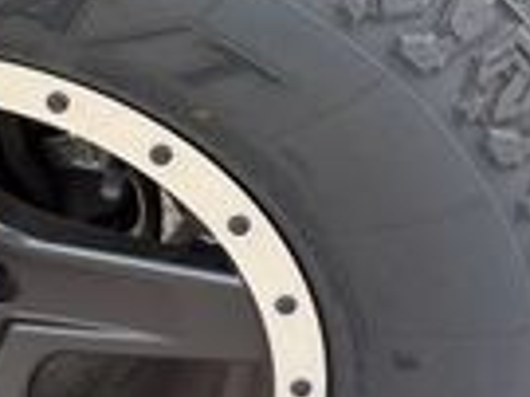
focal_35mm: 114
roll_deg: -3.7
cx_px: -122
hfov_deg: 16.5
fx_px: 1744
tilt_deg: -31.3
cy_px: 4
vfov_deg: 12.8
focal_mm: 6.76
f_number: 1.78
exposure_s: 1/173
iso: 80
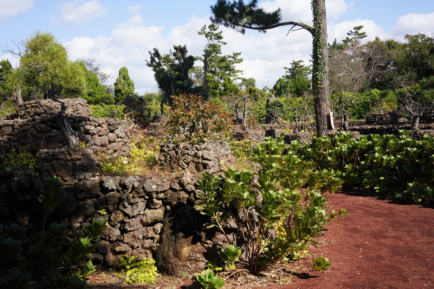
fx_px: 422
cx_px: 217
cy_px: 144
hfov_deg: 54.4
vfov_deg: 37.9
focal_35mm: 35
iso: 400
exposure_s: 1/100
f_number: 20
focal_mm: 35
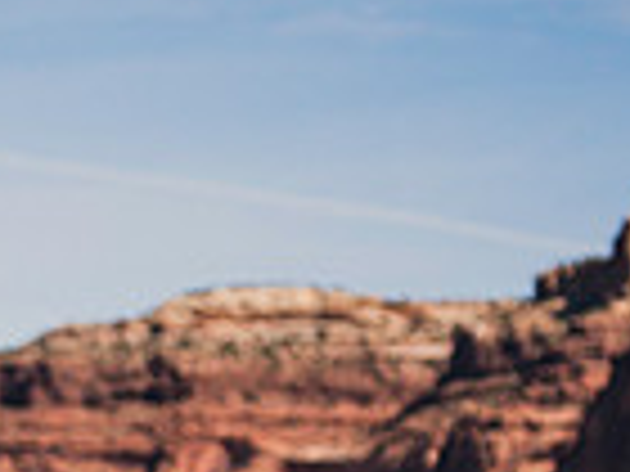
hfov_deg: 6.7
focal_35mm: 293
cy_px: 581
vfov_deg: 5.1
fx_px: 5333
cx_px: -305
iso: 160
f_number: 2.8
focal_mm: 70
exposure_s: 1/6400
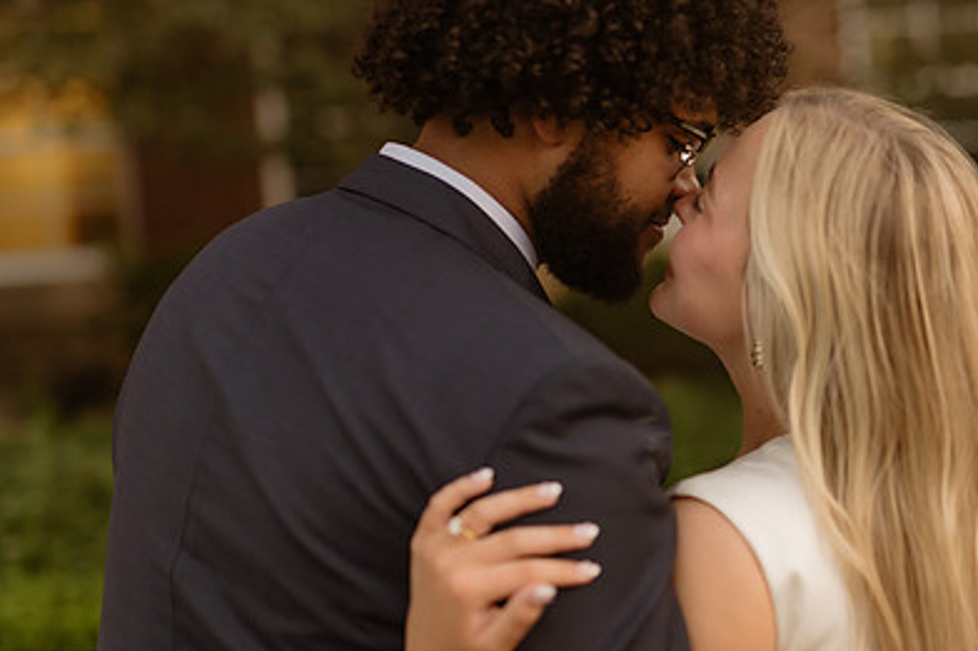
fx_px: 2009
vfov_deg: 18.4
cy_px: 340
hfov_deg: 27.3
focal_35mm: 74
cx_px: 574
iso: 250
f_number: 1.4
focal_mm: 50
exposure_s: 1/320
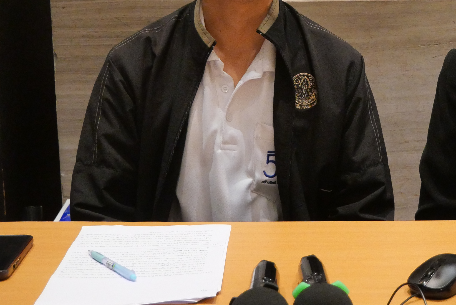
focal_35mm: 87
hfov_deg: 23.0
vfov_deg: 15.6
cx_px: 372
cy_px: 40
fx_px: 1103
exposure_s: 1/125
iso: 3200
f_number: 4.3
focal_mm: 23
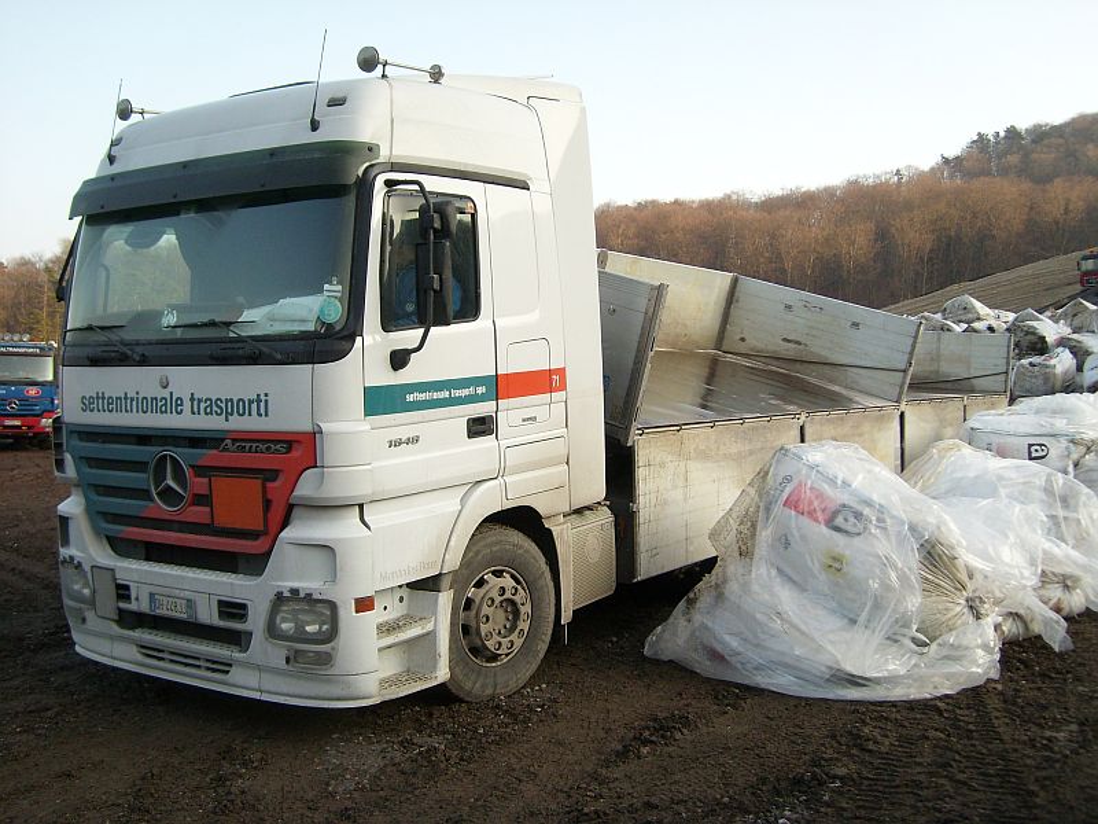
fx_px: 1110
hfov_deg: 52.6
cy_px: 412
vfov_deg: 40.7
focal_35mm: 35
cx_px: 549
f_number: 2.8
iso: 50
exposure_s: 1/544
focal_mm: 5.8
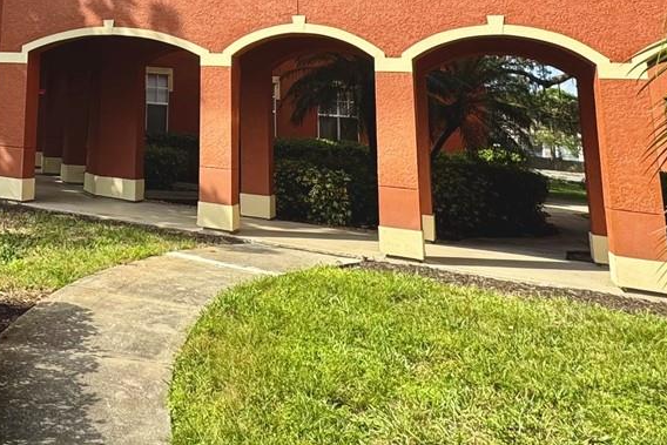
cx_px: 8
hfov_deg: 41.5
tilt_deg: +11.5
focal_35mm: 41
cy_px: -52
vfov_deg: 29.3
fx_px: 760
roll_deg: -3.9
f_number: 2.2
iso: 50
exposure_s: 1/734
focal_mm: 2.22
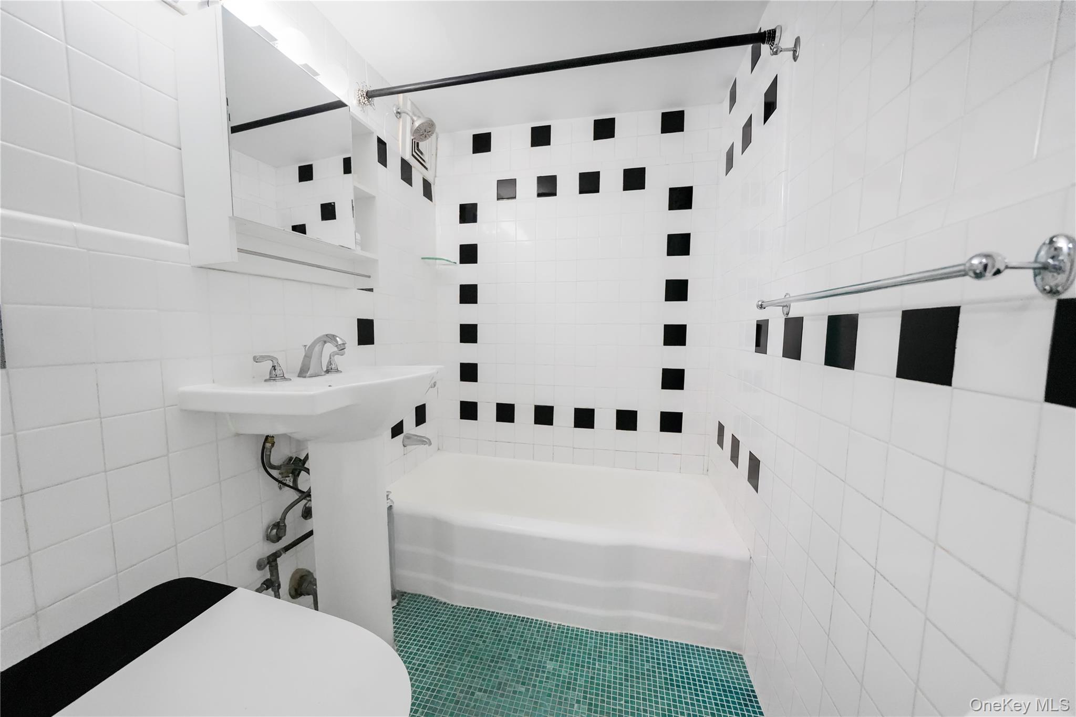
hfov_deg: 112.6
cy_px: 358
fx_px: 359
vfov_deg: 90.0
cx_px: 538
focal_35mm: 12
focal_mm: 12
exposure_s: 1/2000
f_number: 4
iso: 10000
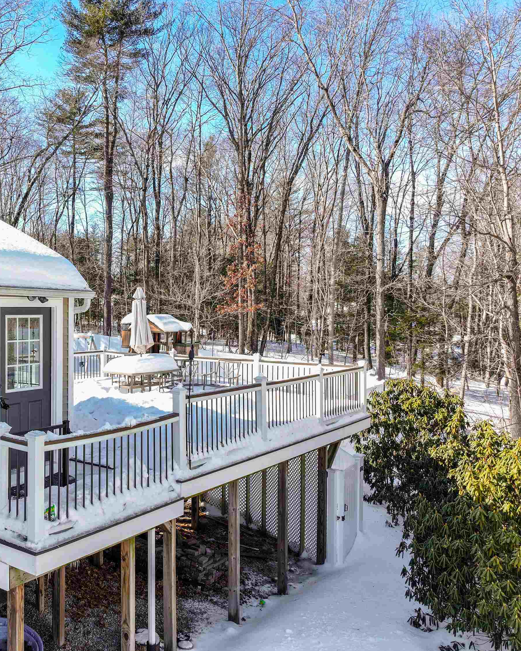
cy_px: 321
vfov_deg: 55.7
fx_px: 617
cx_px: 118
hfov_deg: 44.0
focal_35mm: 32
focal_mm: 12.29
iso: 110
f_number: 2.8
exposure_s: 1/500
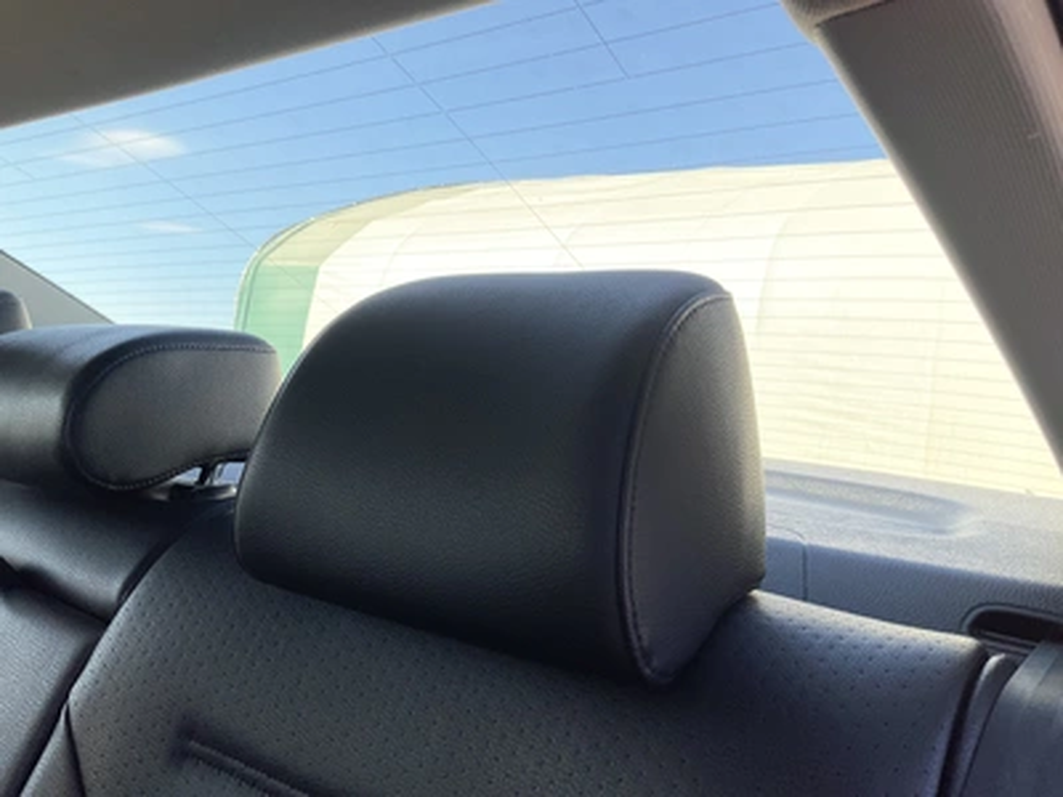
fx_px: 891
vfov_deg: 48.2
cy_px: 398
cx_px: 532
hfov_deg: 61.7
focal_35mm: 29
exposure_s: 1/709
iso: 25
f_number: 1.8
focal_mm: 3
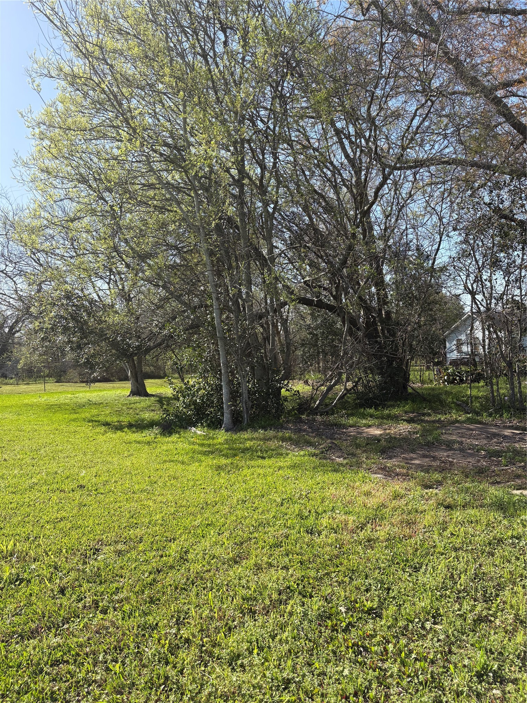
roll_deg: +1.9
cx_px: 264
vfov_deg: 67.3
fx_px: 528
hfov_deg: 53.1
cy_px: 352
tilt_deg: +1.5
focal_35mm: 26
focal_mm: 5.96
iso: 50
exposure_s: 1/1550
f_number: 1.6
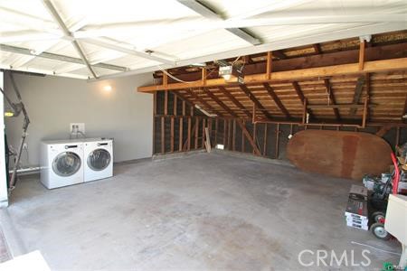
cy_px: 136
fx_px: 203
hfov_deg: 90.0
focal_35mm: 18
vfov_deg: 67.4
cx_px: 204
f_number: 4.5
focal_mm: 12
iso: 200
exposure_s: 1/80
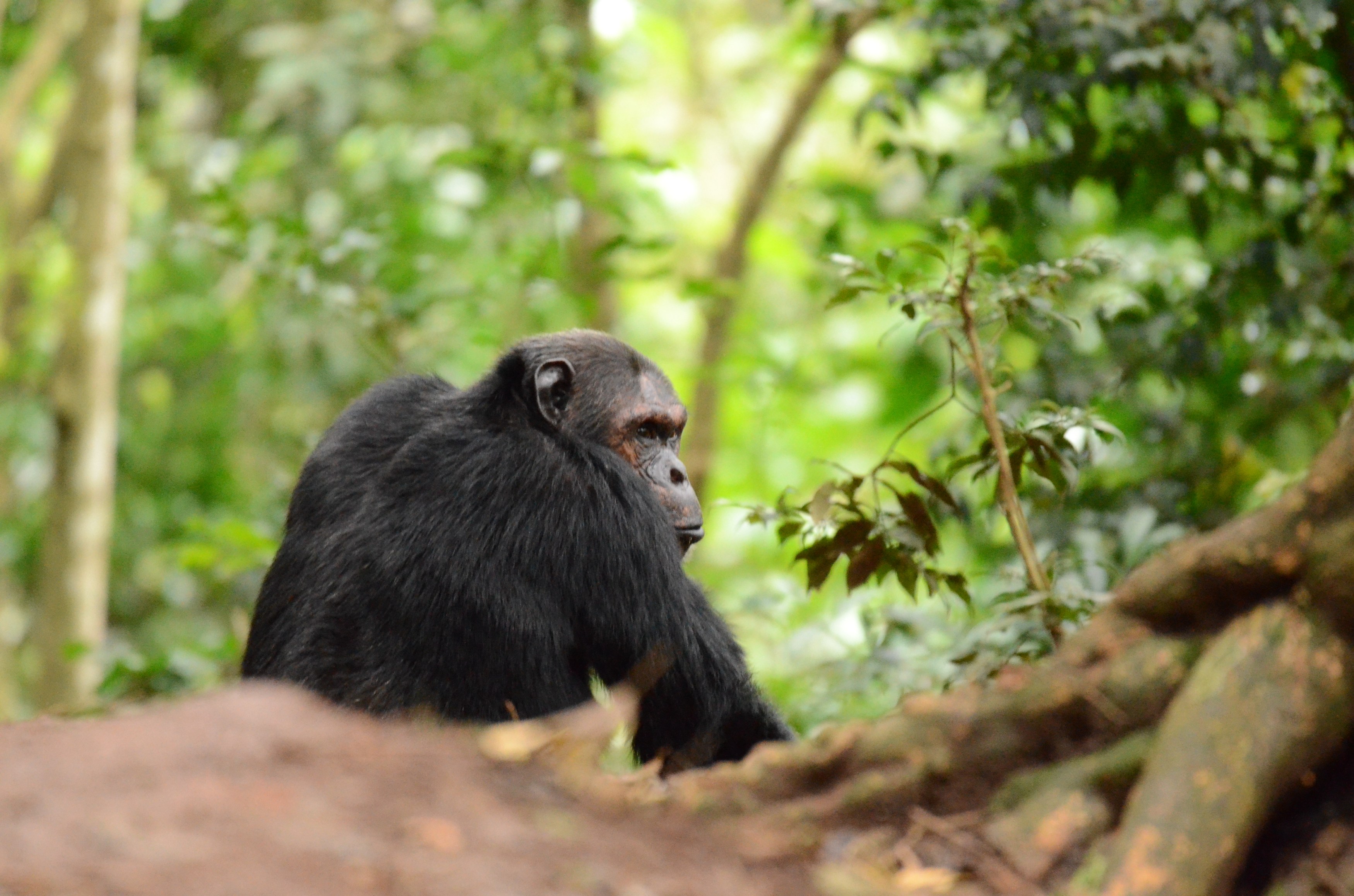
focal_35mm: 600
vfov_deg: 2.3
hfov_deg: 3.4
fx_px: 22521
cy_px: 448
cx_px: 677
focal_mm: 400
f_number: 6.3
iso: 6400
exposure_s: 1/250
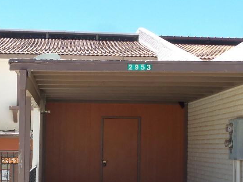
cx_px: 80
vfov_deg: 22.7
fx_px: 449
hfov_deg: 30.0
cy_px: 133
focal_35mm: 64
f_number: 3.8
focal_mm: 6.2
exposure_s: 1/500
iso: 100
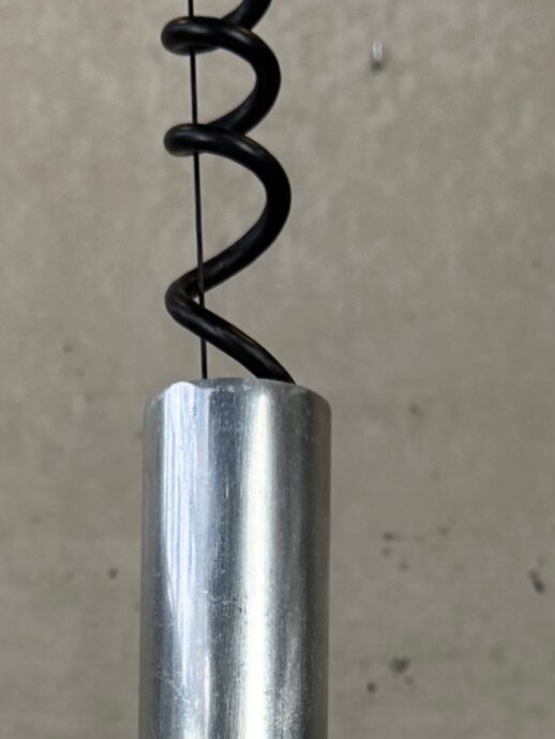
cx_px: 231
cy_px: 881
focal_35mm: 89
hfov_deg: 16.6
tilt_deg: +3.3
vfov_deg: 20.6
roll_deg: +2.0
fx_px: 1901
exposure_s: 1/121
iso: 100
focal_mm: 6.86
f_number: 1.78
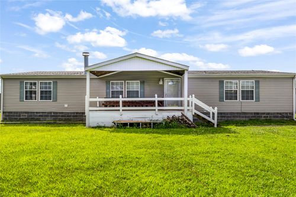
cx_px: 148
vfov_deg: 53.1
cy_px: 98
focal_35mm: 24
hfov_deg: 73.8
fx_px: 197
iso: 100
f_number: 8
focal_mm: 16
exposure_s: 1/160
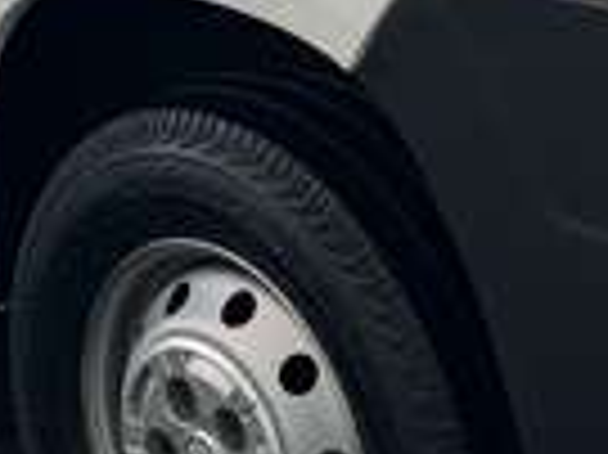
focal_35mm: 142
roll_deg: +1.7
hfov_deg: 13.8
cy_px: -490
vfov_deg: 9.6
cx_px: 509
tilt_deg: -6.3
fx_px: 2492
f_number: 1.78
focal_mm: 6.86
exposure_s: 1/121
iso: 100
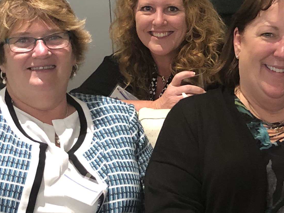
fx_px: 837
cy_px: 93
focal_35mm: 102
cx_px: 268
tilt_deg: -12.1
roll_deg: +1.4
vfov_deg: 14.5
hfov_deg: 18.9
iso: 100
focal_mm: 3.99
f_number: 1.8
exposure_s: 1/15
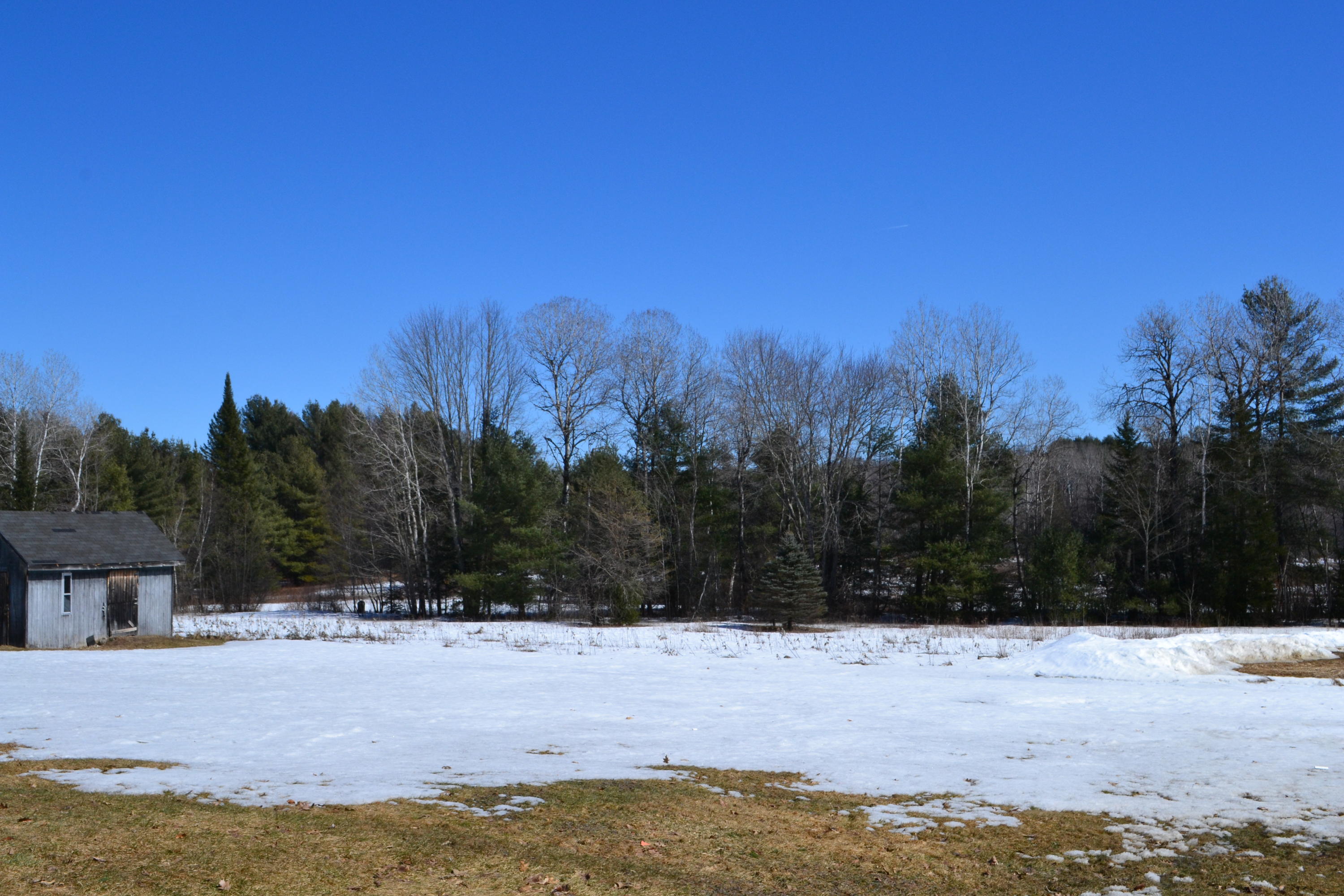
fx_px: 1456
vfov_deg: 34.2
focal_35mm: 39
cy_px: 448
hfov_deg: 49.6
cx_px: 672
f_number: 11
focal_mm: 26
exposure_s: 1/500
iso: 360
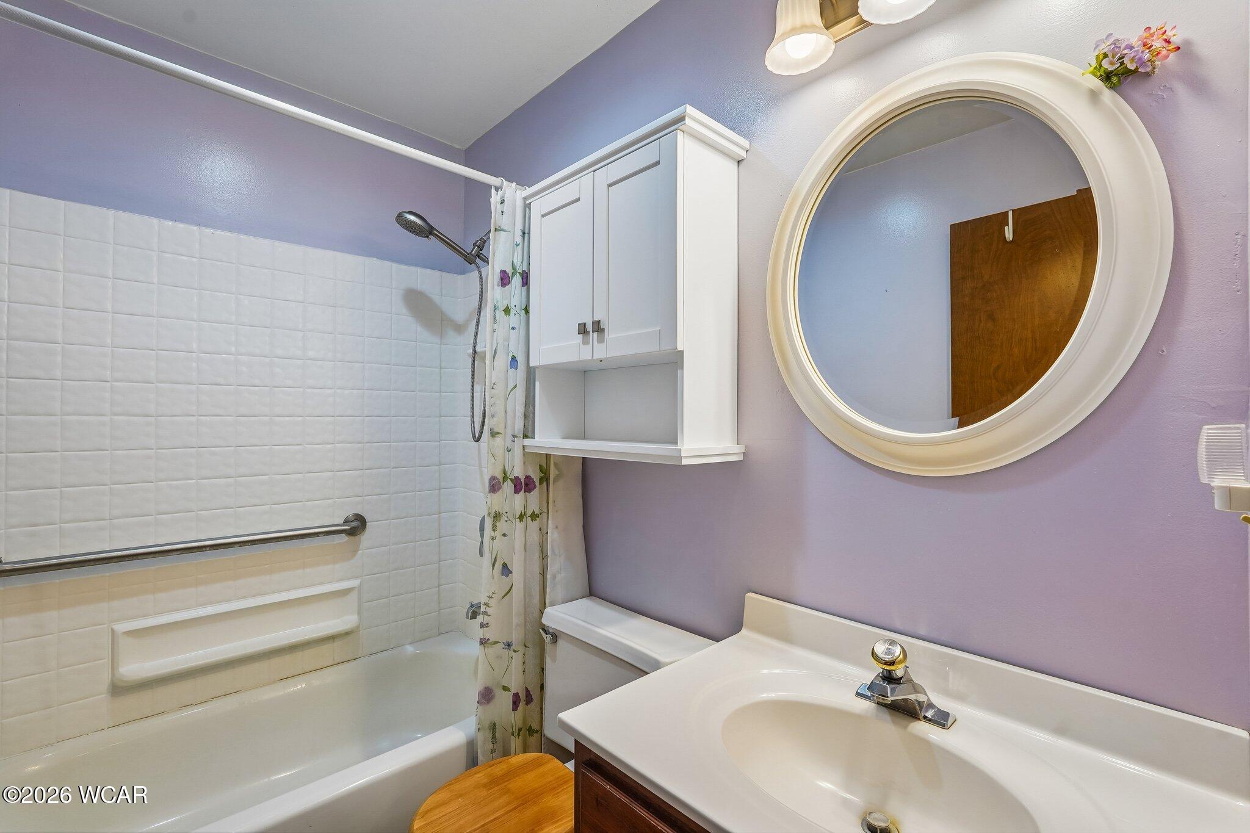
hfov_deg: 96.7
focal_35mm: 16
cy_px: 416
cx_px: 625
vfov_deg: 73.7
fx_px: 555
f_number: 8
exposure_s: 1/30
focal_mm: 16
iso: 200
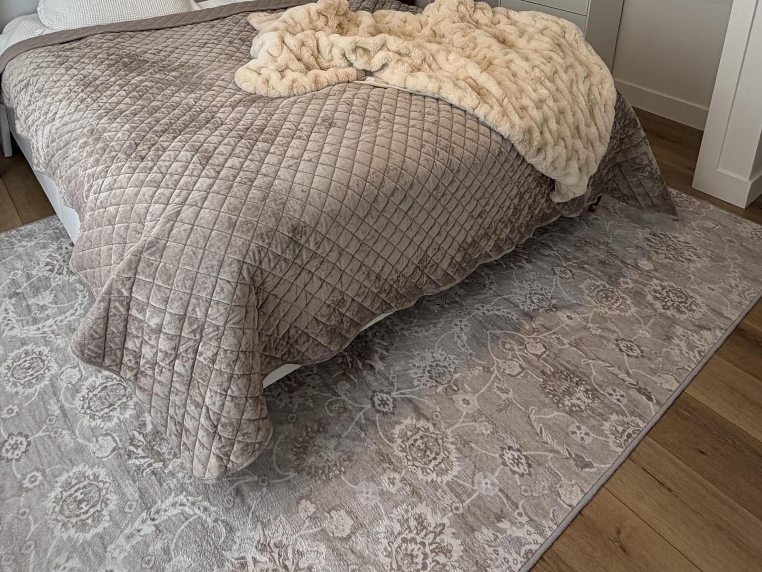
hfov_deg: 63.2
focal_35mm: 28
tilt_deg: -18.0
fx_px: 616
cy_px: 38
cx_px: 334
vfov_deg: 44.4
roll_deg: -0.2
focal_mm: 2.22
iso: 100
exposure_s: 1/121
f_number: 2.2
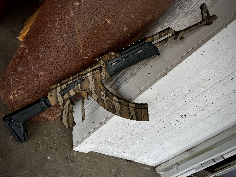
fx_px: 177
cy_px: 88
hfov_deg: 67.3
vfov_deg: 53.1
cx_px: 118
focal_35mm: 26
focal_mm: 5.7
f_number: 1.5
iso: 50
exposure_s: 1/358
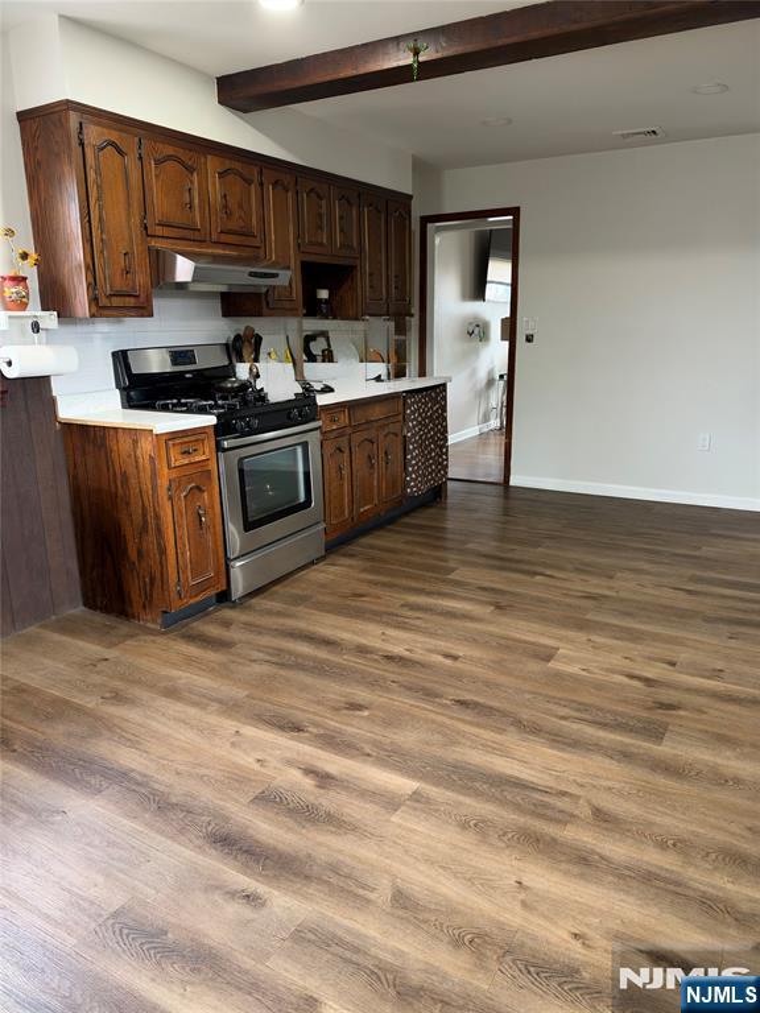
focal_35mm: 24
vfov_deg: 71.6
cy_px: 506
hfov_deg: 56.8
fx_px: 703
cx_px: 380
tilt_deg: -14.9
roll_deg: +0.7
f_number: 1.48
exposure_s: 1/60
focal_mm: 6.93
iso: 200
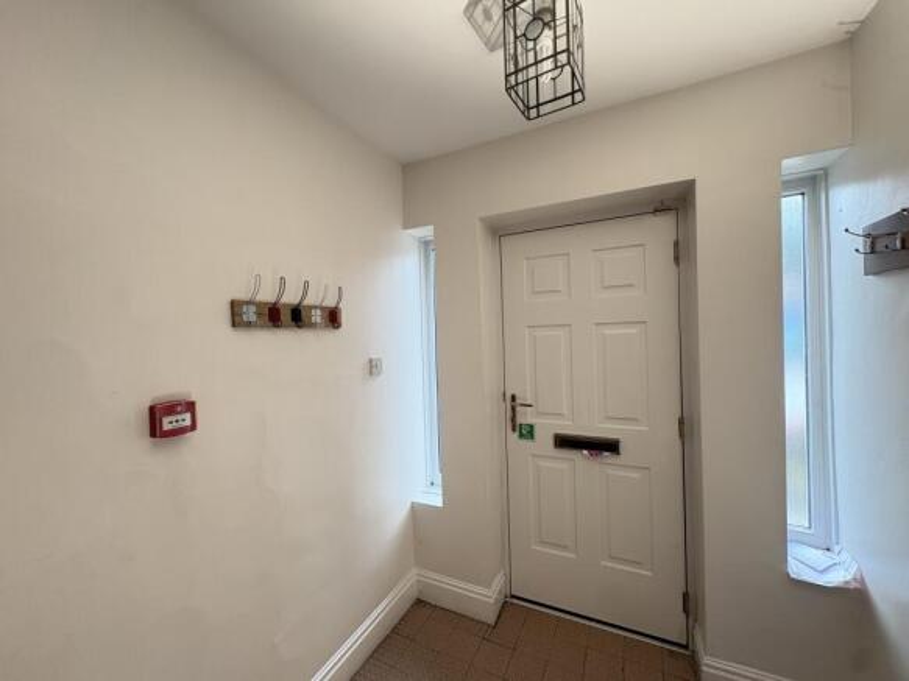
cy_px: 340
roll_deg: +1.7
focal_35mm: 14
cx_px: 454
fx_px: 368
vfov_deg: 85.7
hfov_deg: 102.1
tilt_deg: -1.5
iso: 160
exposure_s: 1/99
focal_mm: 2.22
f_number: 2.2
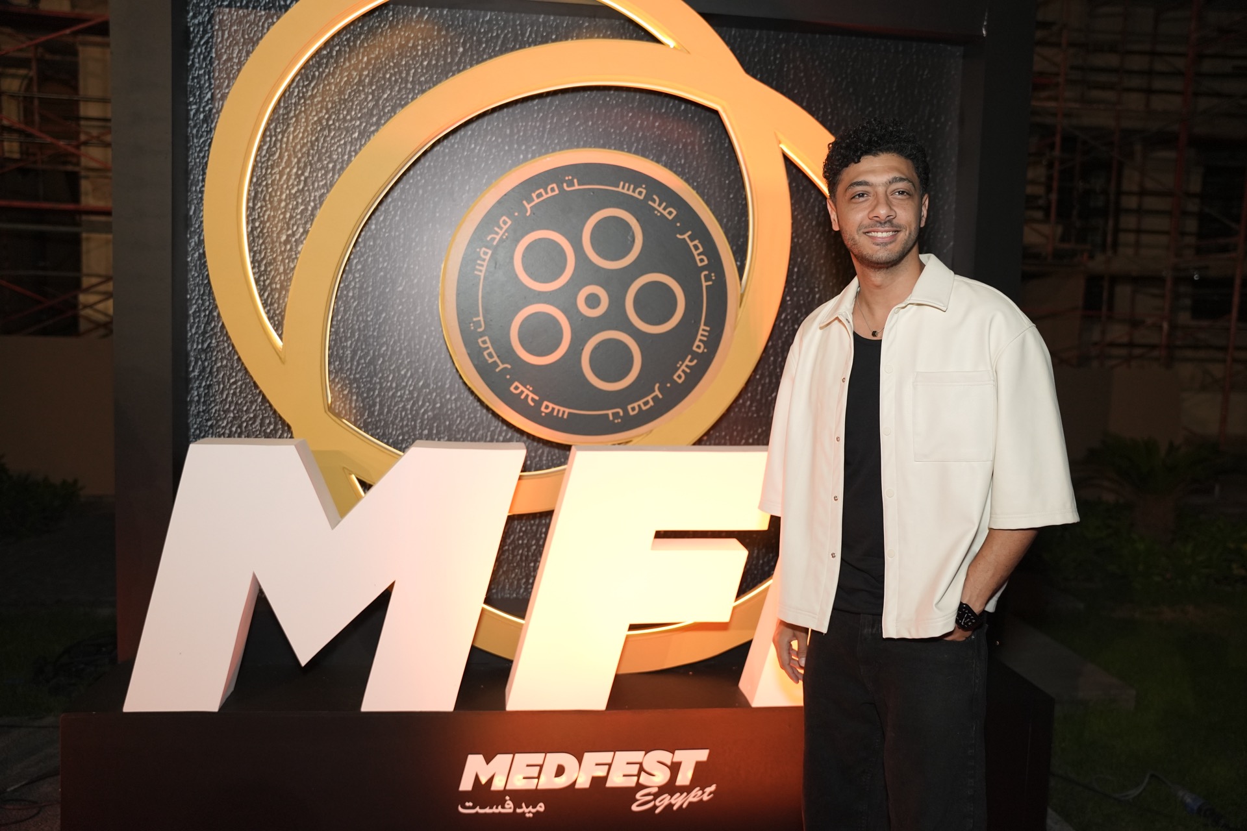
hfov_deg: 61.8
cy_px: 416
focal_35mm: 30
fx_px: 1043
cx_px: 624
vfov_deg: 43.5
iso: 1600
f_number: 2.8
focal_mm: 30.1
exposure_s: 1/200
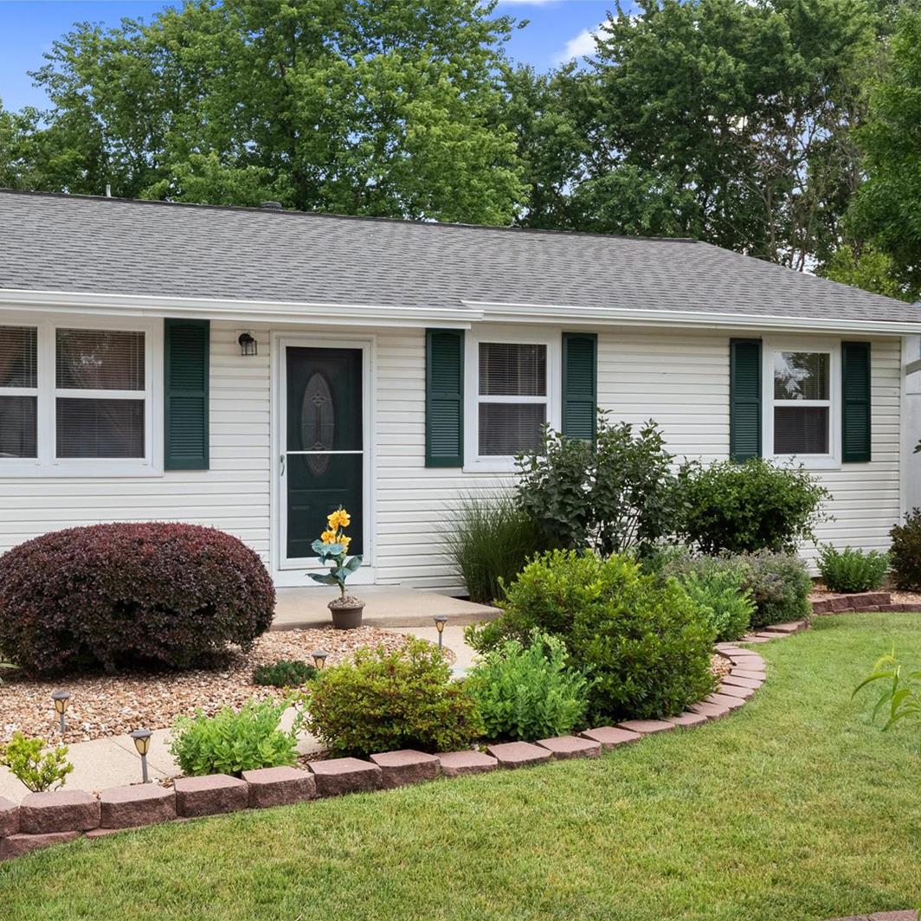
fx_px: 1385
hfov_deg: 36.4
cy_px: 460
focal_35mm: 46
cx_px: 305
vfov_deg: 36.8
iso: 400
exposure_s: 1/400
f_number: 8
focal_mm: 18
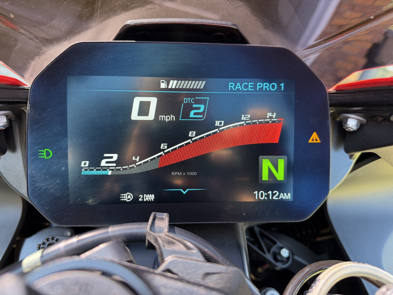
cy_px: 148
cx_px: 196
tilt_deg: -31.4
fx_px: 272
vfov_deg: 56.8
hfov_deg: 71.6
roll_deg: -18.7
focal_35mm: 24
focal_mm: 6.76
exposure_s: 1/125
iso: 160
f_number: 1.78
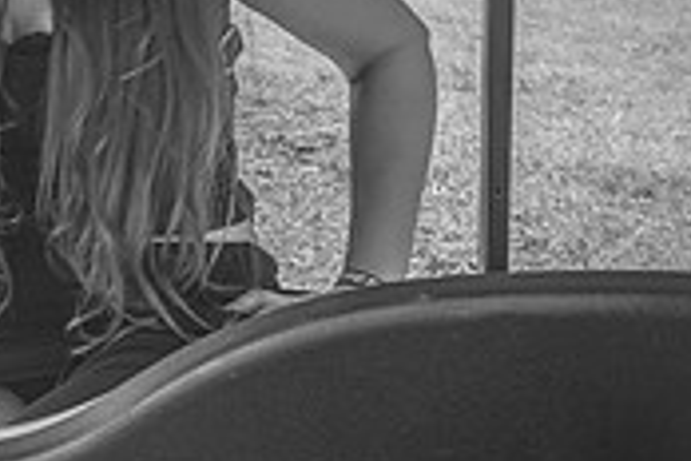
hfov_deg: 18.1
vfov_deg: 11.6
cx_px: 114
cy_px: -296
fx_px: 2150
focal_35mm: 112
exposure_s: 1/30
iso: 100
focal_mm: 24
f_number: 9
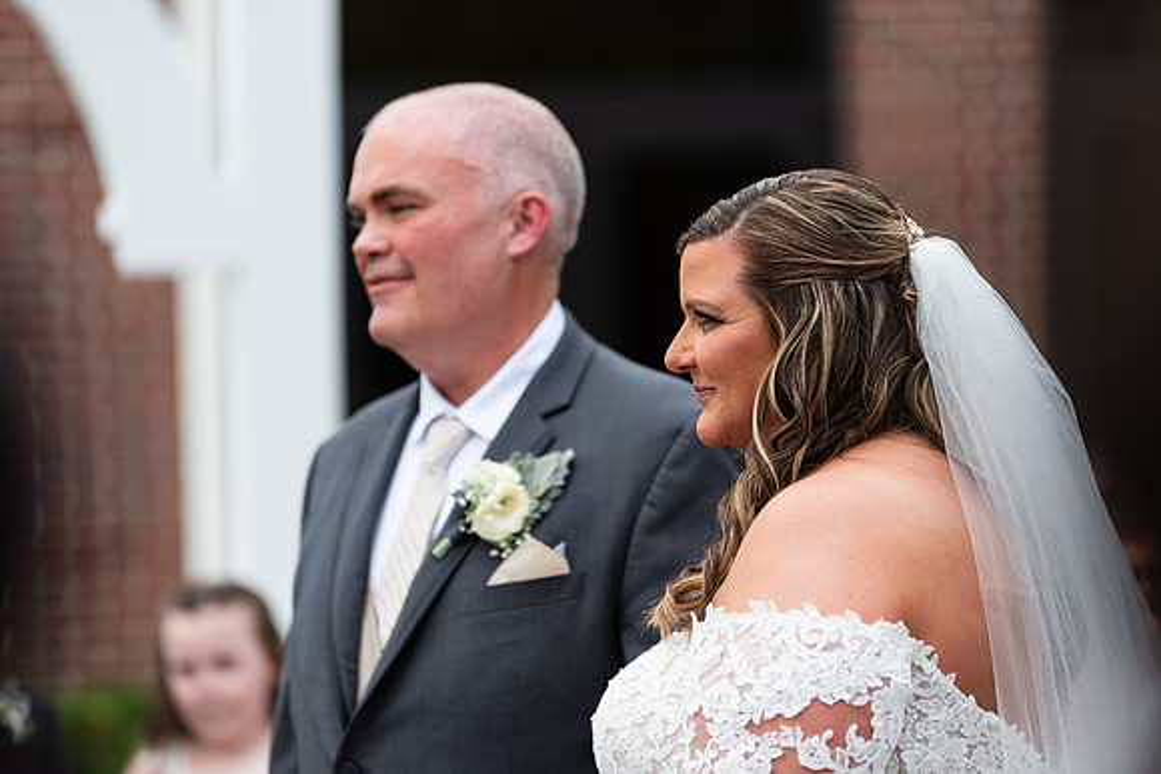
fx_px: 6451
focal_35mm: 200
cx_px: 580
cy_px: 387
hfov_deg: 10.3
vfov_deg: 6.9
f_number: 2.8
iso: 64
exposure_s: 1/800
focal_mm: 200
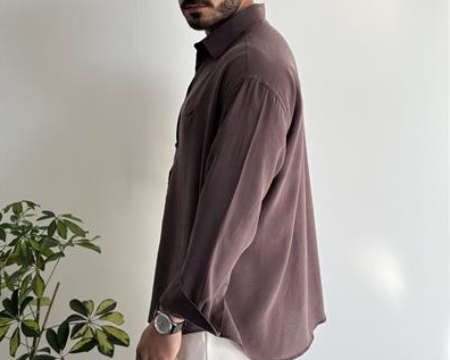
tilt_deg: -0.5
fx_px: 839
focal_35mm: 63
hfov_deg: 30.0
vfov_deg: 24.0
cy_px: 103
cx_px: 224
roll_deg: +0.2
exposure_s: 1/620
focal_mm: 6.76
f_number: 1.78
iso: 80
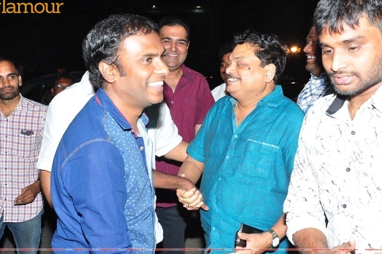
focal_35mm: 55
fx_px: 583
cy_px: 149
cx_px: 162
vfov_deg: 24.5
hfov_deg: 36.2
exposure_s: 1/125
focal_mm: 30
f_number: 8
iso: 500
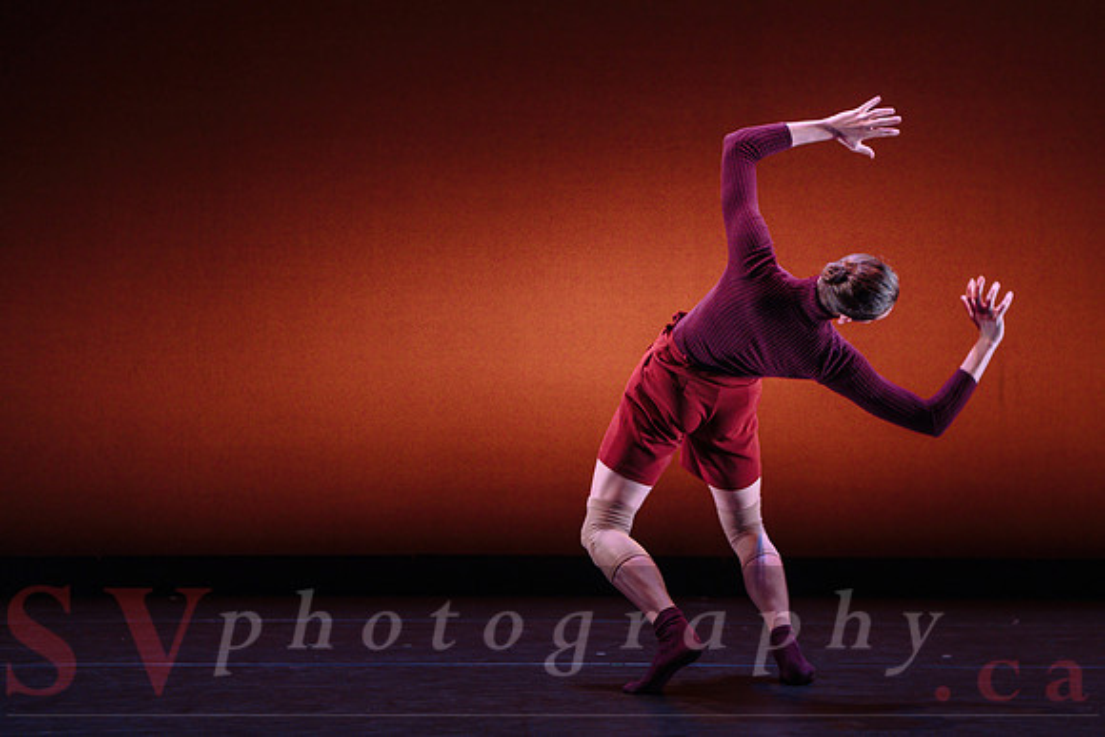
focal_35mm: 59
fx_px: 1827
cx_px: 620
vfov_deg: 22.8
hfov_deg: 33.6
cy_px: 408
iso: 2500
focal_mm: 52
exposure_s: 1/250
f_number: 2.8
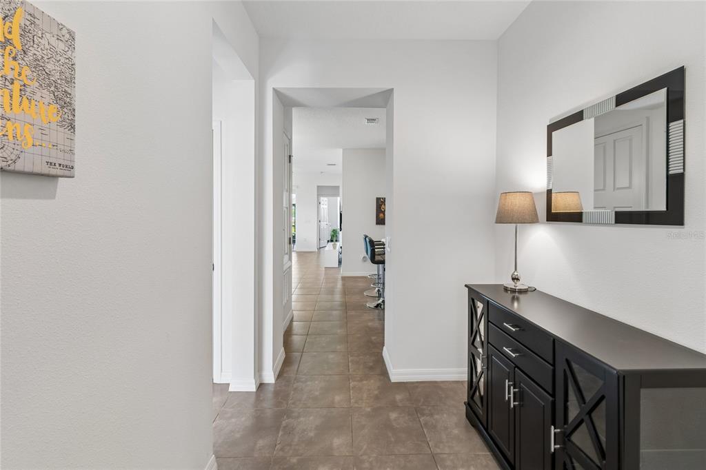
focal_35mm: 15
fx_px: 294
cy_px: 235
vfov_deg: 77.3
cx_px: 353
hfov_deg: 100.4
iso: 100
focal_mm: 10
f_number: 7.1
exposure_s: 1/8
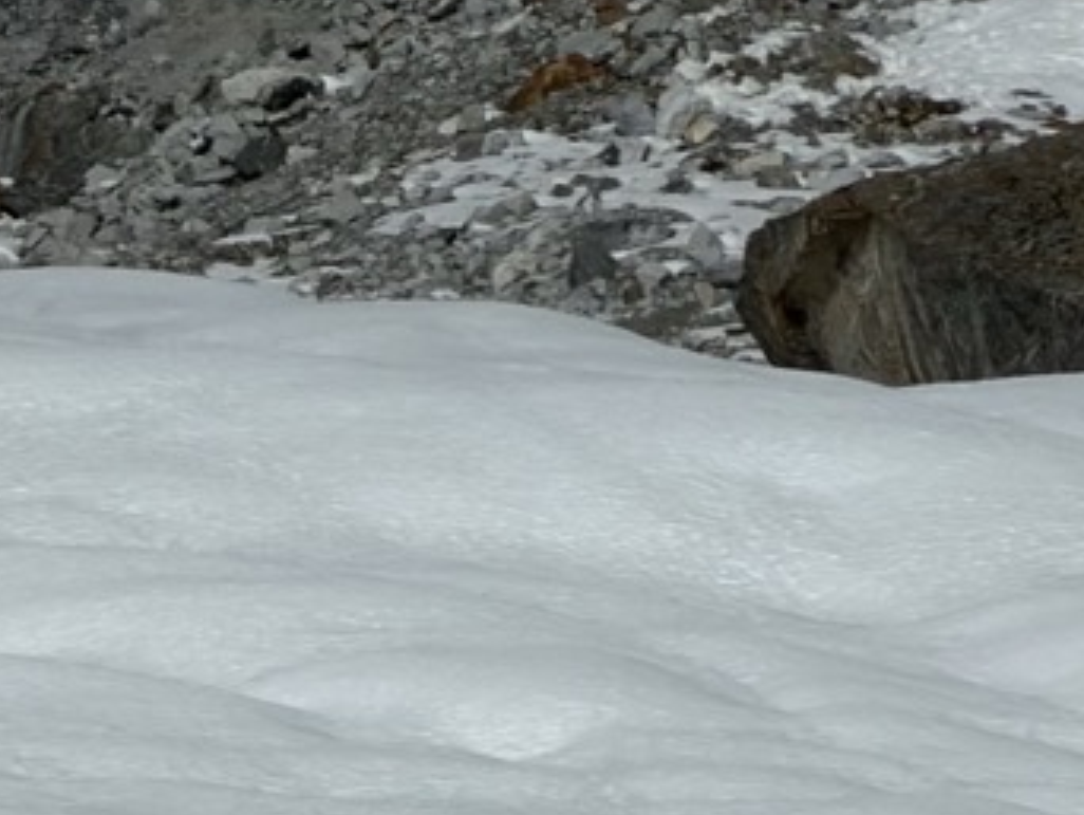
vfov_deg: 1.7
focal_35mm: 876
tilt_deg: +4.0
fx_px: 27451
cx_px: 1135
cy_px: 1127
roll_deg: -0.4
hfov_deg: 2.3
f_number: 2.8
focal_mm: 16.89
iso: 20
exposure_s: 1/4065
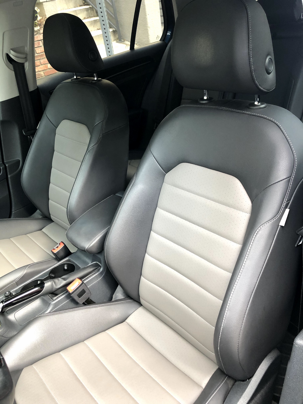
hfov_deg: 49.7
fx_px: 327
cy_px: 202
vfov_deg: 63.4
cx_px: 152
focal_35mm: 28
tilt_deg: -33.3
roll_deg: +10.3
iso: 32
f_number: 1.8
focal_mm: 3.99
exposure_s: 1/30
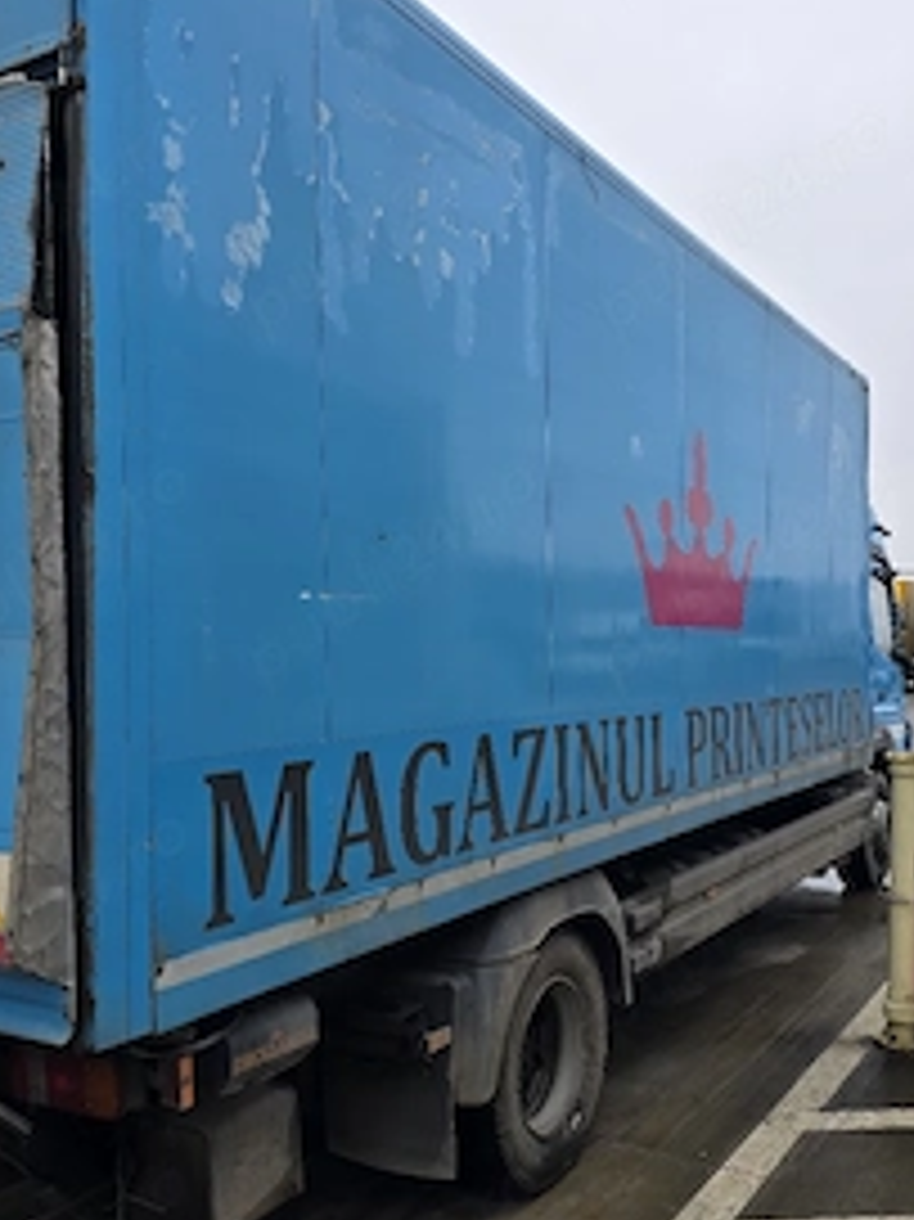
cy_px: 626
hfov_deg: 41.7
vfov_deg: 54.0
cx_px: 482
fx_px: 1198
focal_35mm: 34
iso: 20
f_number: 1.7
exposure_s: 1/182
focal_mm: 6.3
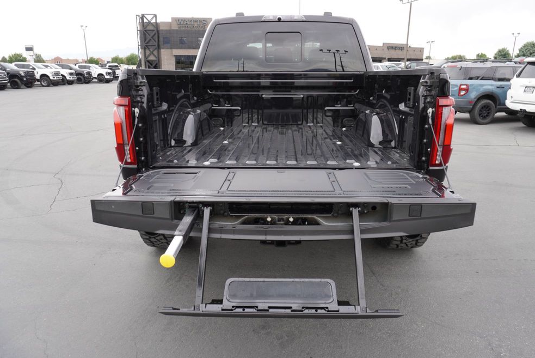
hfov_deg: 71.5
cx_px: 269
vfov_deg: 51.4
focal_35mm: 25
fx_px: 372
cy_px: 173
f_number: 5.6
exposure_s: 1/100
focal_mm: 16
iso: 100
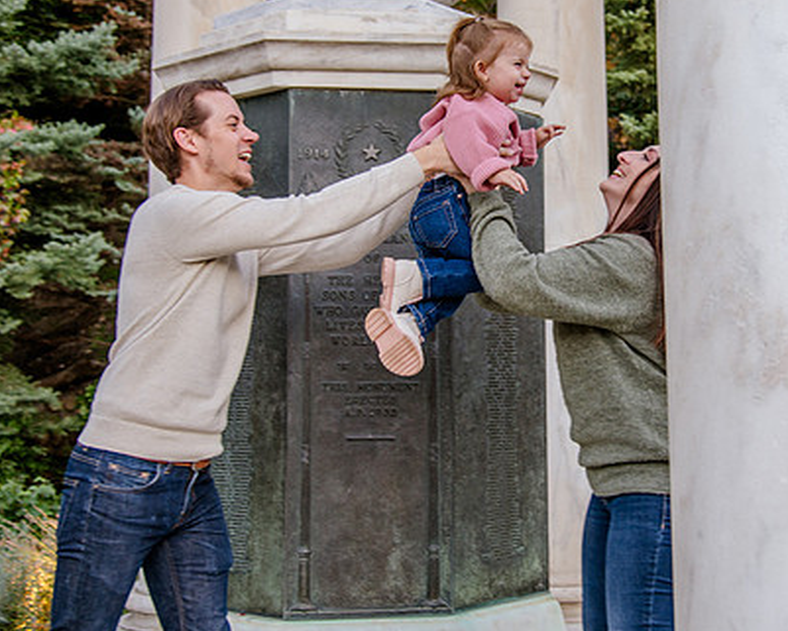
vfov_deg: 28.5
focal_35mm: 53
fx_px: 1236
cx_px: 528
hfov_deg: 35.0
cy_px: 240
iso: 500
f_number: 4
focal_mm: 34
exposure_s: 1/160
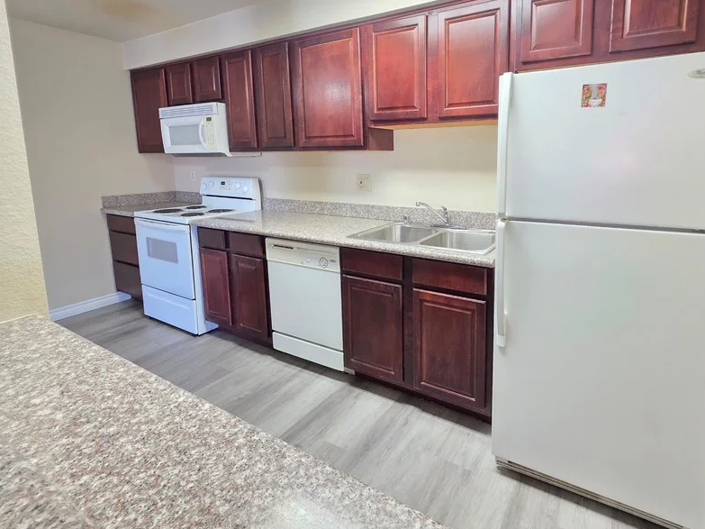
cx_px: 427
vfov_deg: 73.8
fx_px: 346
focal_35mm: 17
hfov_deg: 89.7
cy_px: 207
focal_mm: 2.2
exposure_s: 1/60
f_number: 1.9
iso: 320
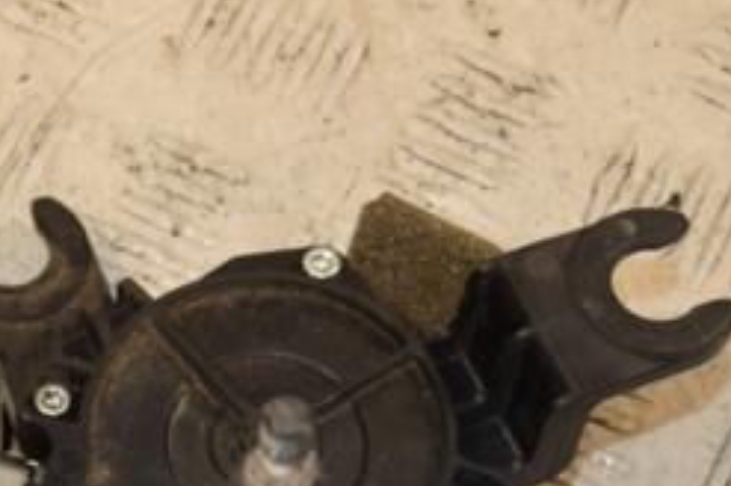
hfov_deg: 12.4
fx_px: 3330
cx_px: 74
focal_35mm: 164
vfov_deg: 8.3
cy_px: 522
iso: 800
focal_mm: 45
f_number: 6.3
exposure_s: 1/200
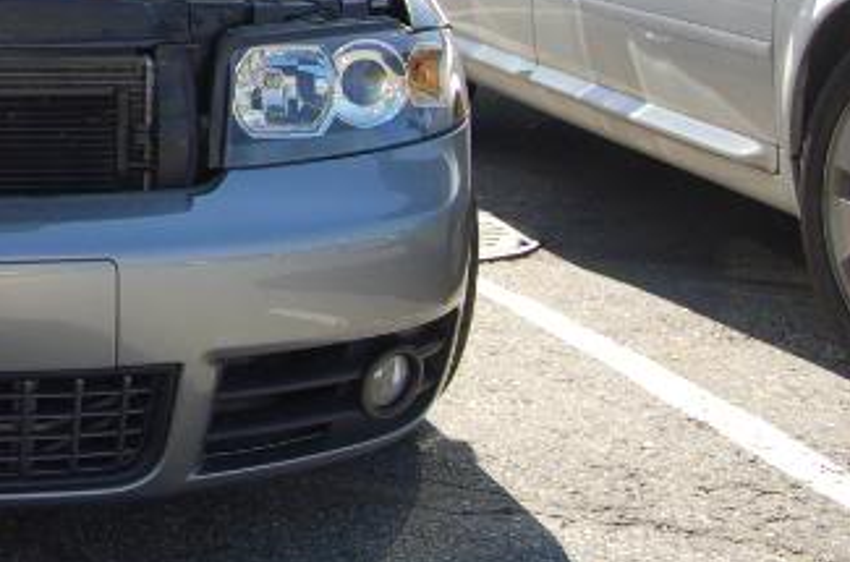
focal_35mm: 70
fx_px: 1654
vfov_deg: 18.6
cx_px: -191
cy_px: -56
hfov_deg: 25.6
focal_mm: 19
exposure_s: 1/200
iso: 200
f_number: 7.1
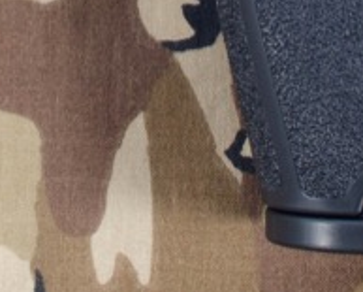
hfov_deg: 9.4
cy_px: -203
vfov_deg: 7.4
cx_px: 0
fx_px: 2194
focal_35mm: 204
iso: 200
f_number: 7.1
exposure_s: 1/200
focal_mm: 35
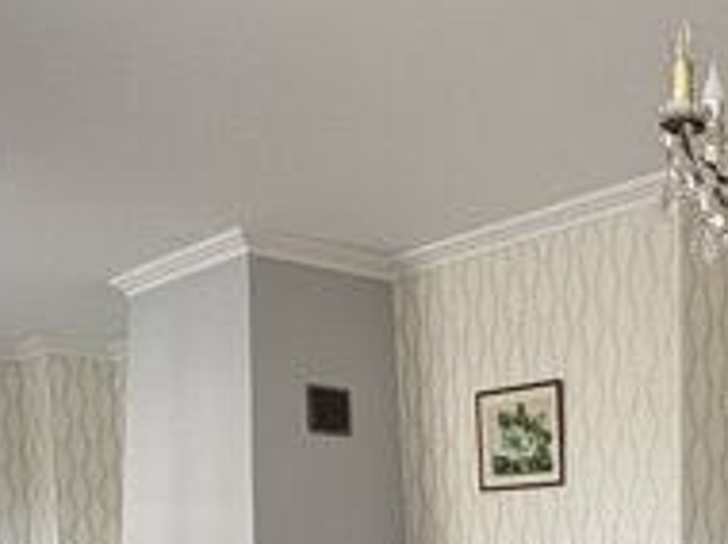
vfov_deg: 22.2
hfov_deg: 30.9
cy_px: 709
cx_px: 690
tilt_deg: -5.8
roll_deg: +0.3
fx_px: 1239
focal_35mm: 59
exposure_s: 1/99
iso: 125
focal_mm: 2.22
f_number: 2.2
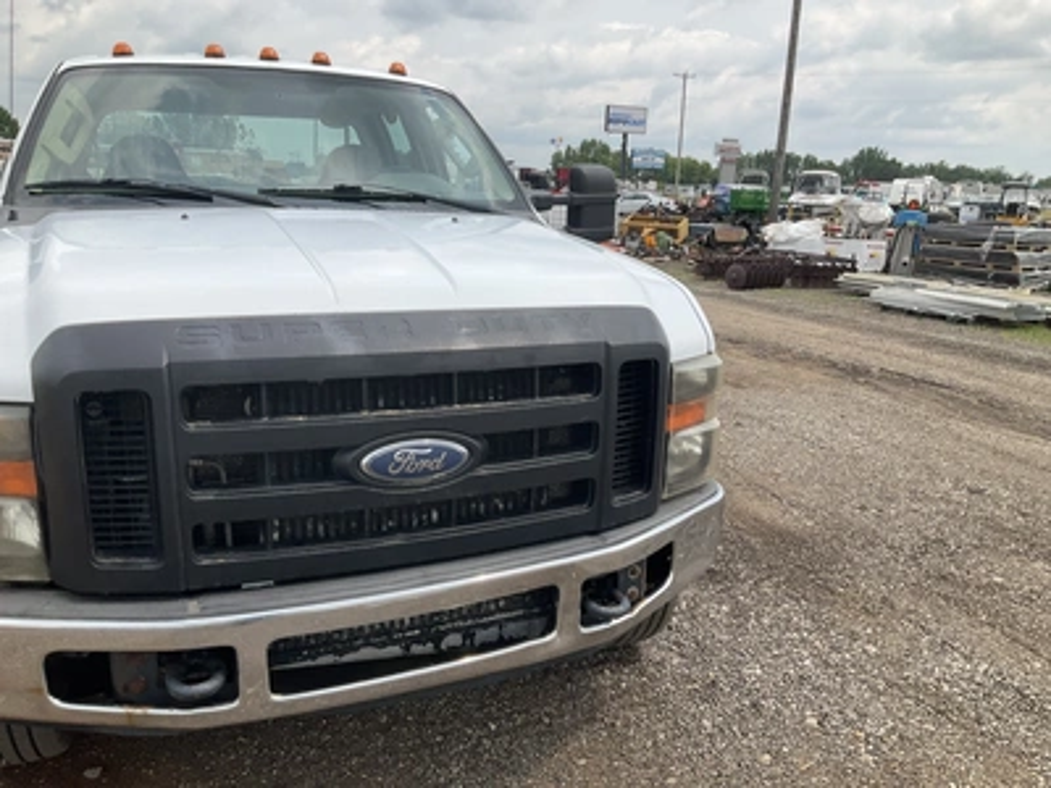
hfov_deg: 61.7
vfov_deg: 48.2
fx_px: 880
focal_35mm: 29
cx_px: 526
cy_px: 394
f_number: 1.8
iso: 25
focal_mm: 3
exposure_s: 1/962
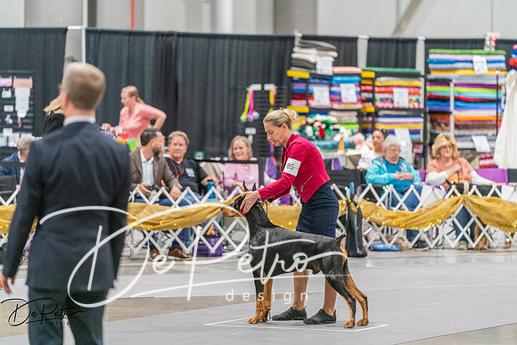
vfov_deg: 6.9
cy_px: 172
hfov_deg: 10.3
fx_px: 2873
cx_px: 258
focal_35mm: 200
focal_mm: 200
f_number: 2.8
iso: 6400
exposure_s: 1/250
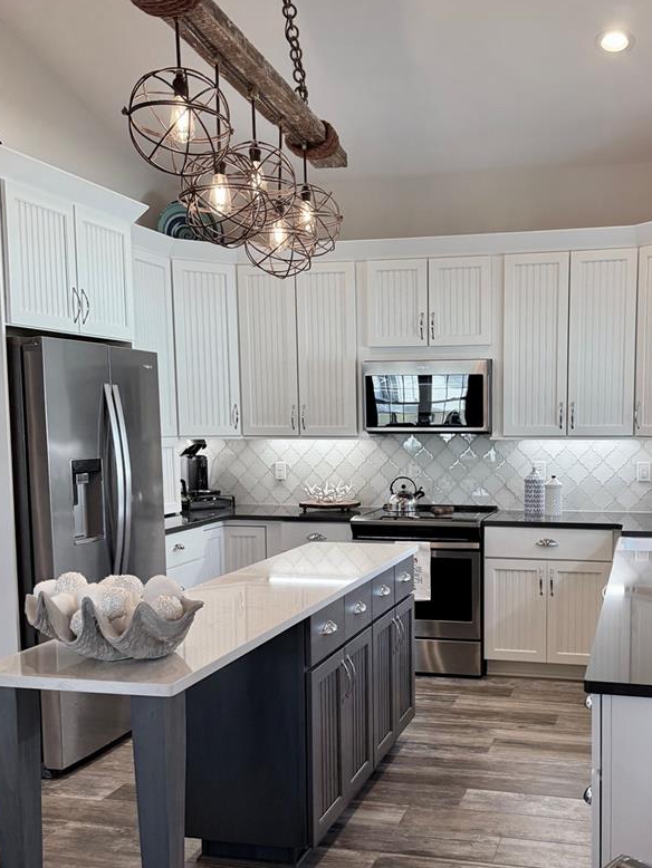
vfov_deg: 49.9
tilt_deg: -4.1
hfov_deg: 38.2
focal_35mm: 37
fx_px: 929
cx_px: 437
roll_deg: -0.4
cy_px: 503
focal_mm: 6.76
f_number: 1.78
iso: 125
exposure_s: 1/120
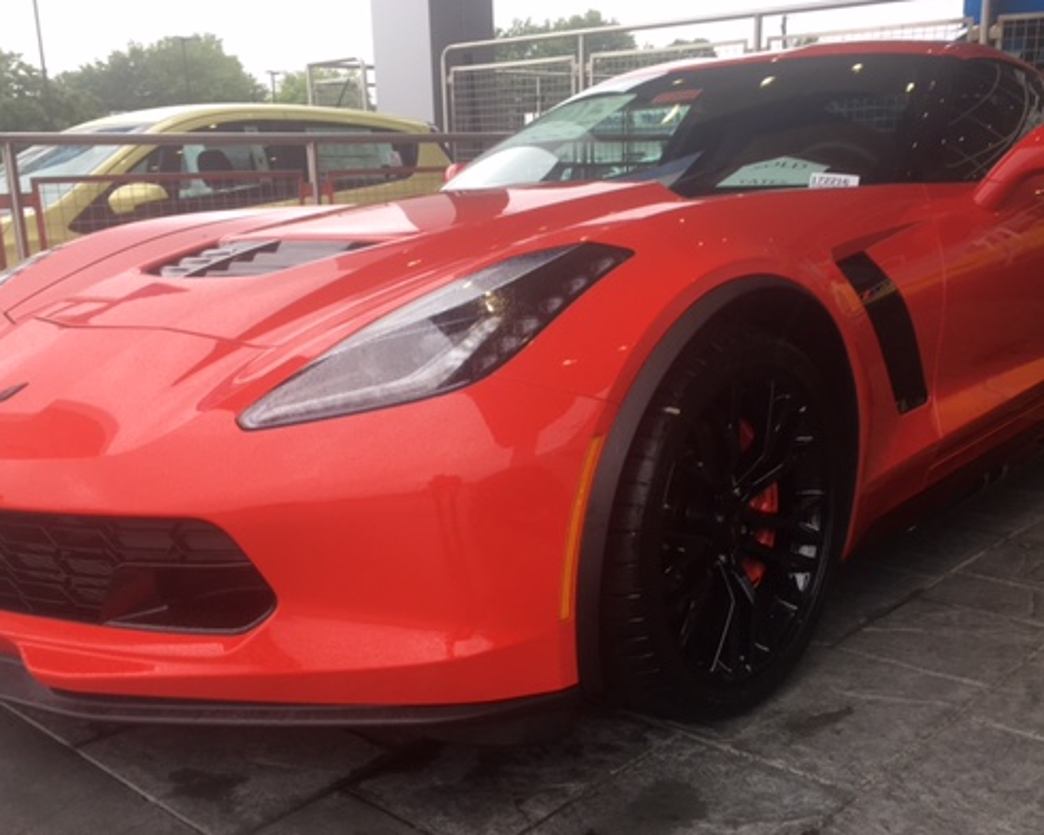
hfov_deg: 49.1
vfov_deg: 40.1
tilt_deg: -15.4
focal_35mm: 37
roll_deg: +0.7
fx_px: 1143
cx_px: 535
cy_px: 473
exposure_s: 1/120
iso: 32
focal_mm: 4.15
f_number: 2.2
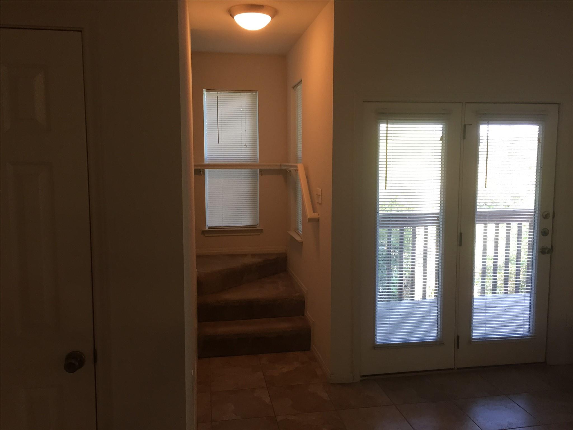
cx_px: 286
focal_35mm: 29
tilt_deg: -6.8
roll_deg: -0.1
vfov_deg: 48.2
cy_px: 215
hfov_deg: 61.7
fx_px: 480
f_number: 2.2
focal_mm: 4.15
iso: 40
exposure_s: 1/30
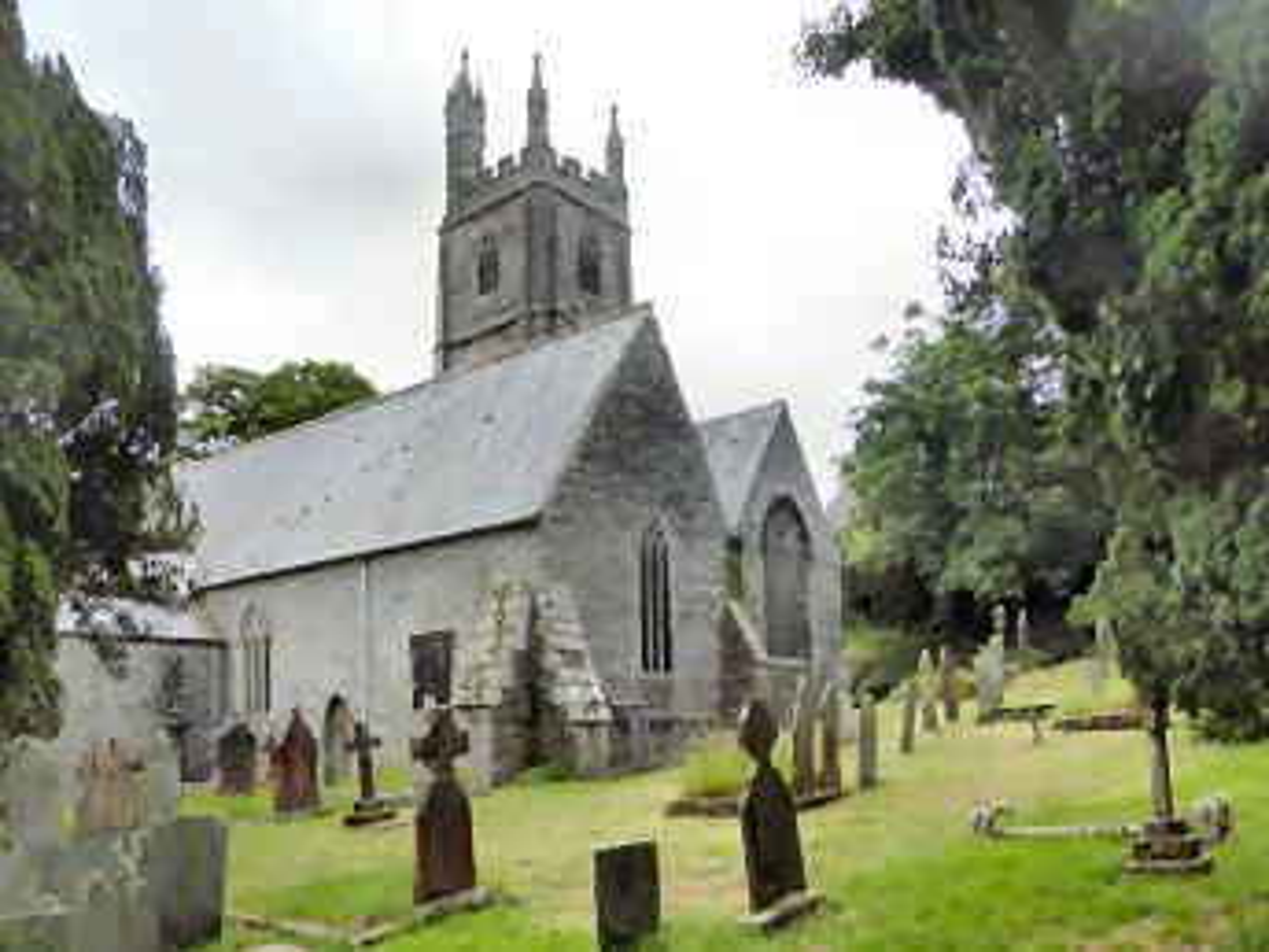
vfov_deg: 54.9
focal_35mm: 25
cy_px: 476
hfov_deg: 69.4
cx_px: 634
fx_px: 916
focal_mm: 4.3
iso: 200
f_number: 3.3
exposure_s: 1/640
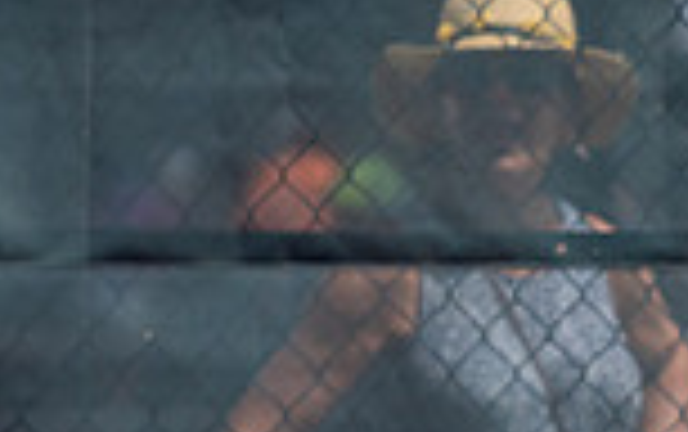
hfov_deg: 2.4
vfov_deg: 1.5
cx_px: 1016
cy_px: 646
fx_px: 16518
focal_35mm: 880
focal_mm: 106
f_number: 3.5
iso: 200
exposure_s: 1/1600
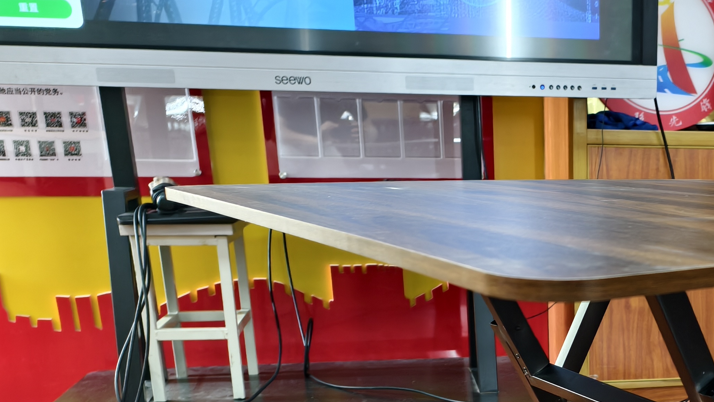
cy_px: 495
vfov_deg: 22.0
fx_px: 947
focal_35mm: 50
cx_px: 639
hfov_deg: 38.6
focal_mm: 6.54
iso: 908
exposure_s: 1/180
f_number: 1.57
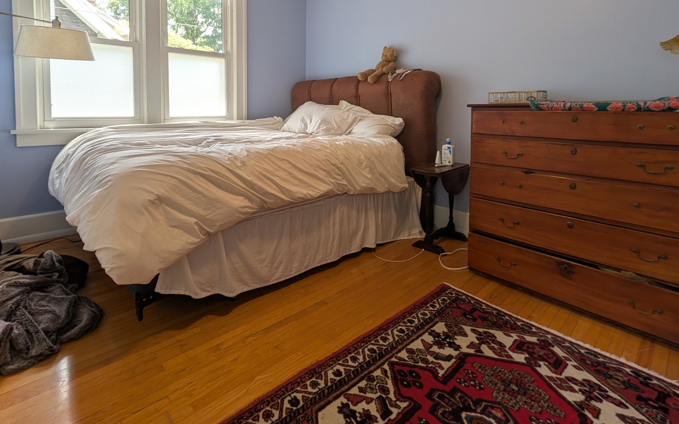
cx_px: 299
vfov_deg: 68.2
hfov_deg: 97.4
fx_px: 296
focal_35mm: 16
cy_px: 125
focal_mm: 2.02
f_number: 1.7
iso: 68
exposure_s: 1/149
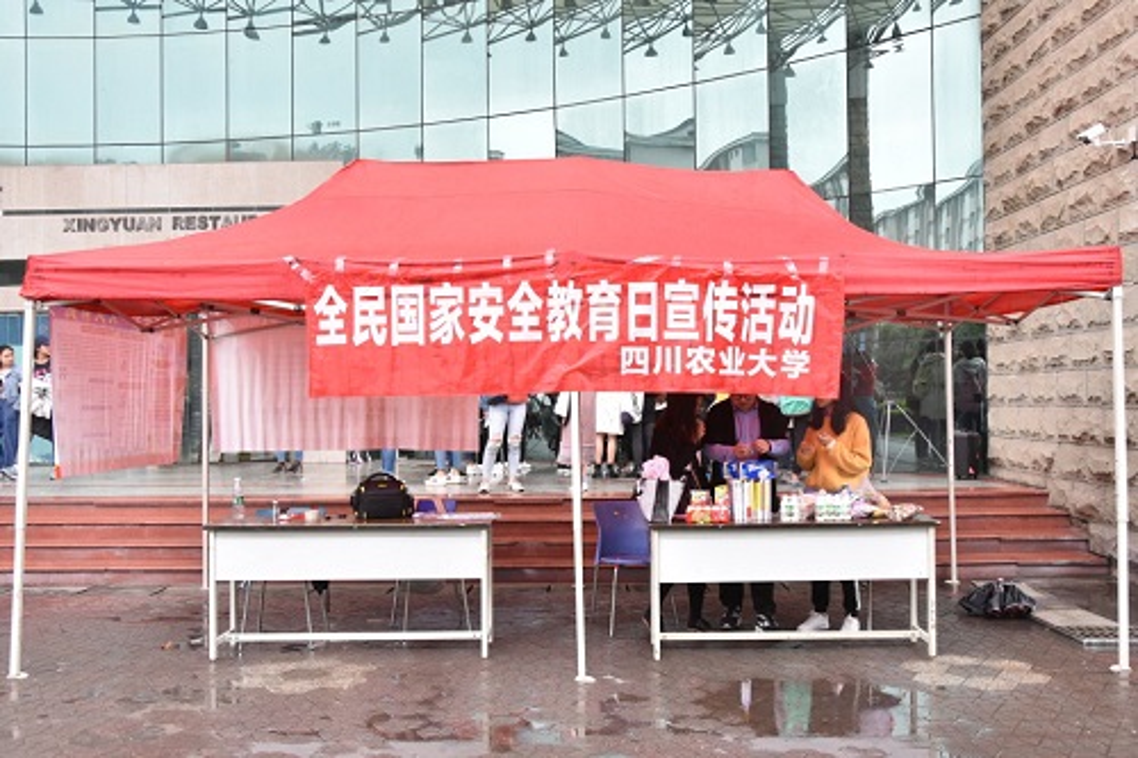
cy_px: 379
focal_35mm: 36
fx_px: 1138
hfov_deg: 53.1
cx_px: 569
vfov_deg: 36.8
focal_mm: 24
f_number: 6.3
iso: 1000
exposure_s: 1/250
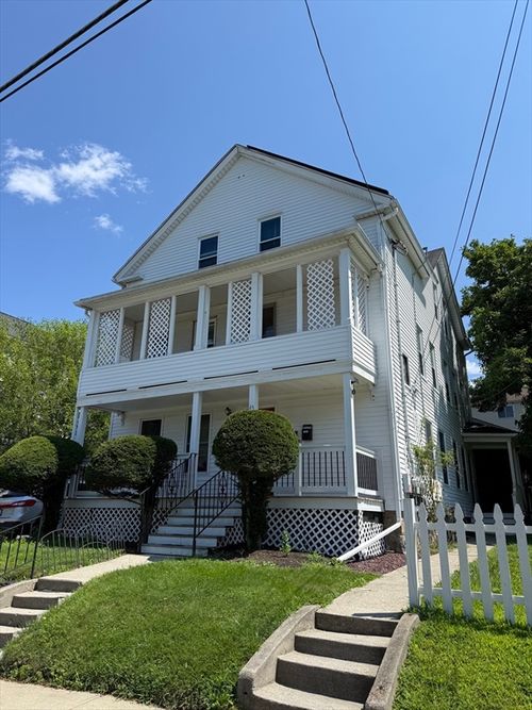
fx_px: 492
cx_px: 266
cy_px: 355
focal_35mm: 24
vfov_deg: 71.6
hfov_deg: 56.8
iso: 80
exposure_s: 1/3953
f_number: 1.78
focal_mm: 6.76
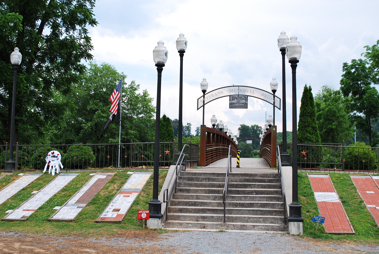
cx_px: 190
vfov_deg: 33.1
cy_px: 127
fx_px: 427
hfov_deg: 47.9
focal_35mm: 40
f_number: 6.3
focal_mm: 27
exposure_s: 1/160
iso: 100
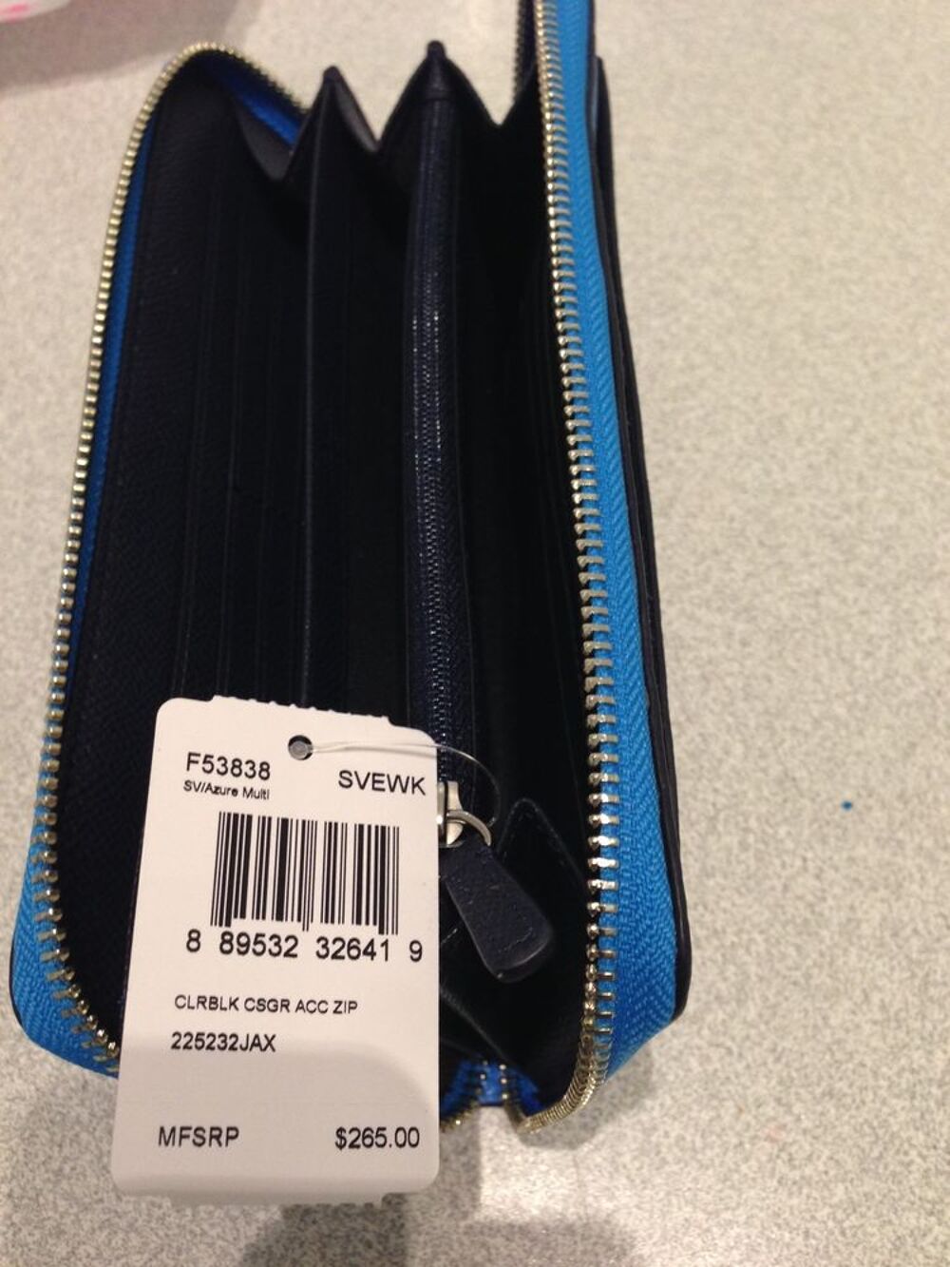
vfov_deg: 55.3
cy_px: 634
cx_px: 475
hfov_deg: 43.0
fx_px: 1207
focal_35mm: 33
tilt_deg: -59.0
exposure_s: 1/20
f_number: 2.4
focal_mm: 4.12
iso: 160
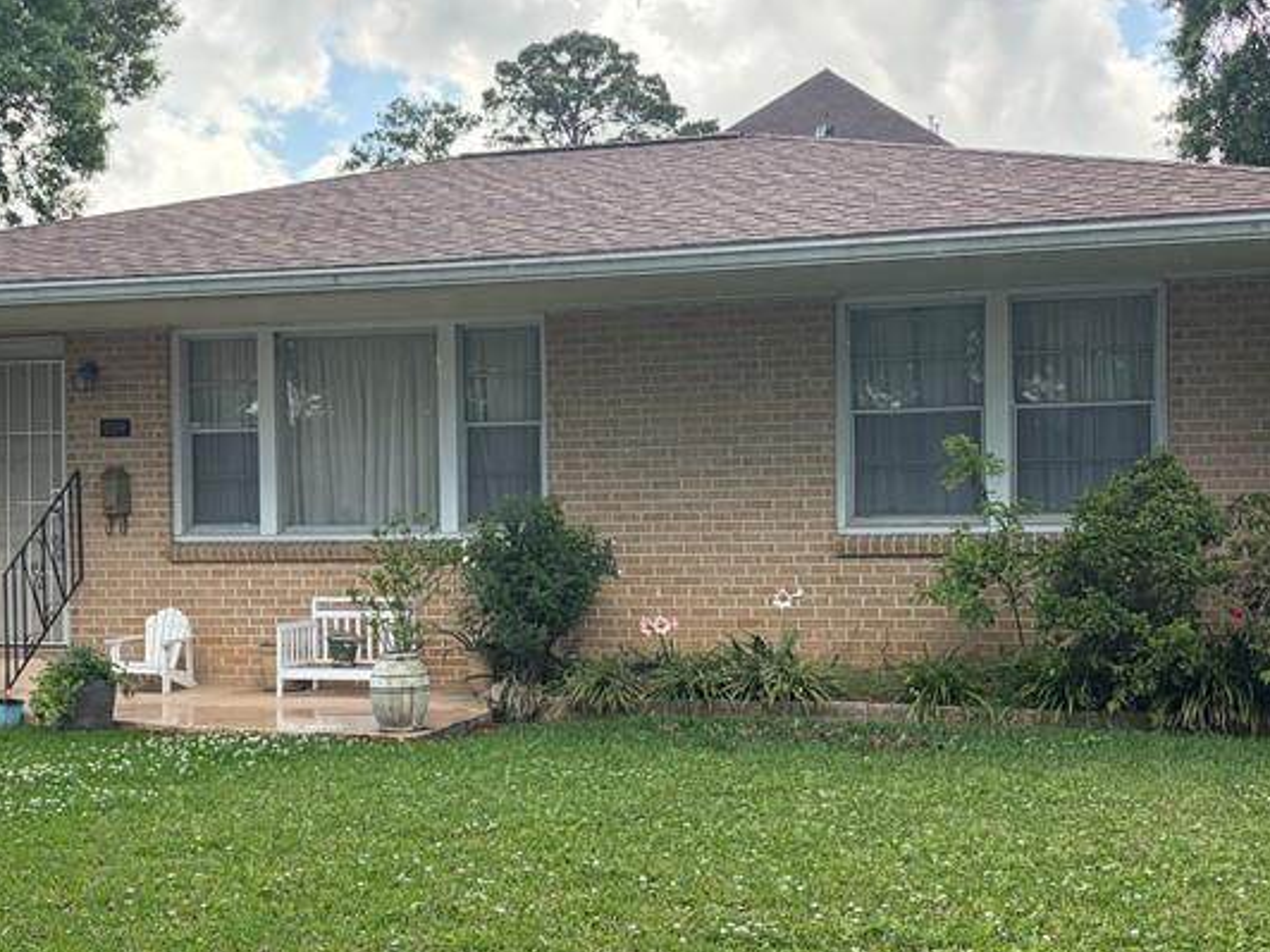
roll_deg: +1.1
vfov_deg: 29.1
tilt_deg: -2.7
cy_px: 532
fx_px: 1834
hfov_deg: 38.1
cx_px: 563
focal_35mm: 50
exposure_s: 1/1117
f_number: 1.6
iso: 64
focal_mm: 5.96
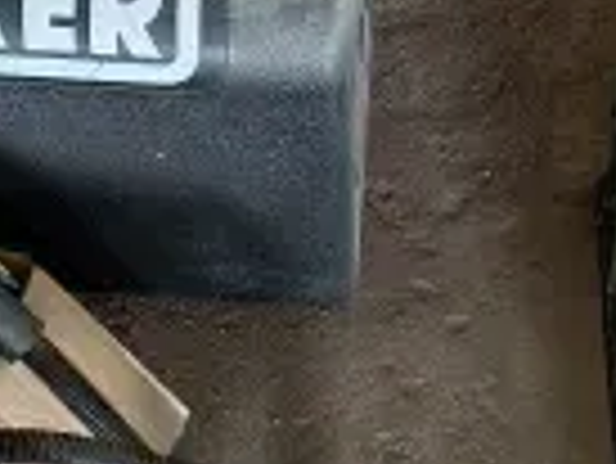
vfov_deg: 13.2
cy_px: 387
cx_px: 337
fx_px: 1995
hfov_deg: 17.6
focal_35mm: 112
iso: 125
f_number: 1.78
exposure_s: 1/60
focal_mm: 6.86
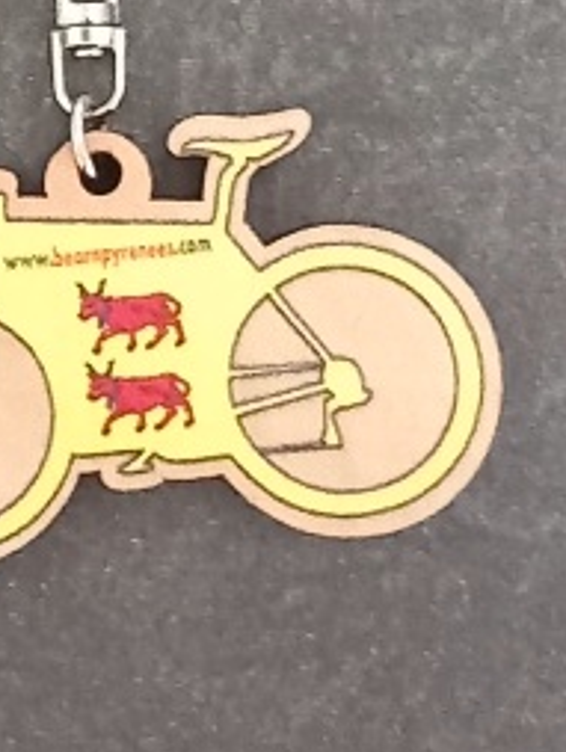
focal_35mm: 61
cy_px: 127
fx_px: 1328
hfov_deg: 23.7
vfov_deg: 30.7
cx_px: 123
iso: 1250
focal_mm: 4
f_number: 1.8
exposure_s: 1/14
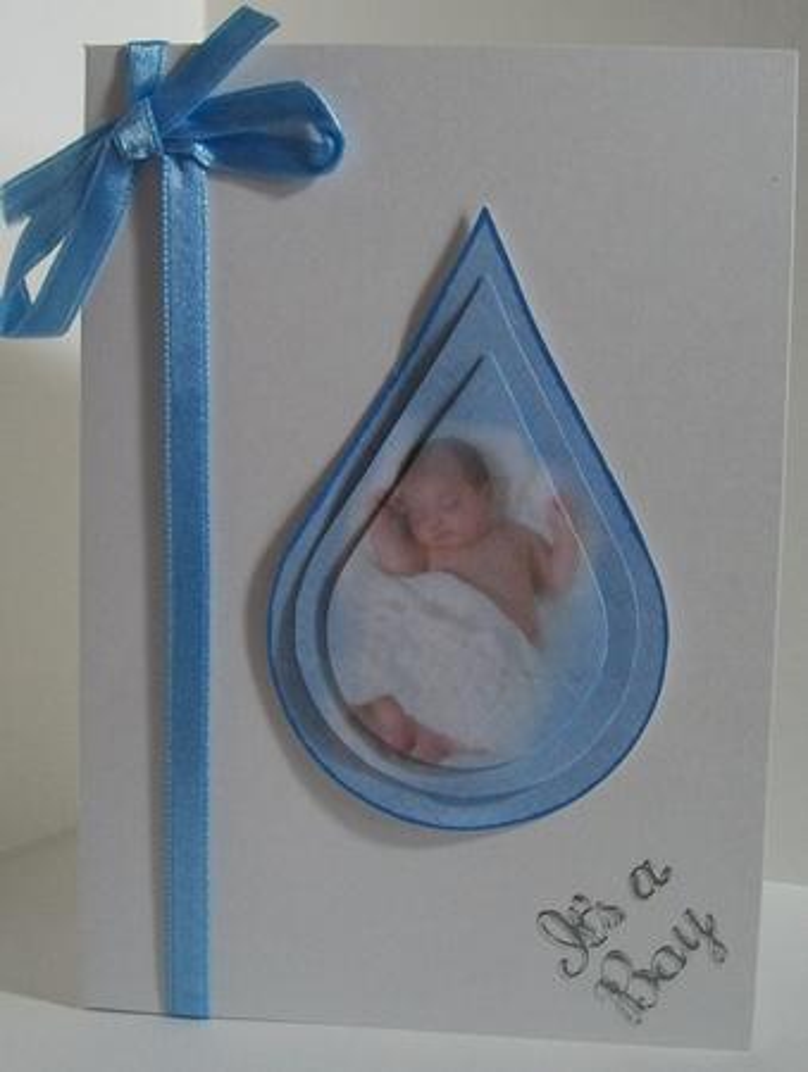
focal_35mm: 36
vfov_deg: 51.3
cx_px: 404
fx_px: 1117
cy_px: 536
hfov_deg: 39.8
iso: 141
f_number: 2.7
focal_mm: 6
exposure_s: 1/60
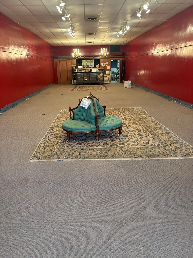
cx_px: 96
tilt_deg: -18.9
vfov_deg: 67.3
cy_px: 129
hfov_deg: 53.1
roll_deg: +1.2
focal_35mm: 26
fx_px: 193
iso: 250
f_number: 1.6
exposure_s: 1/60
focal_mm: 5.96
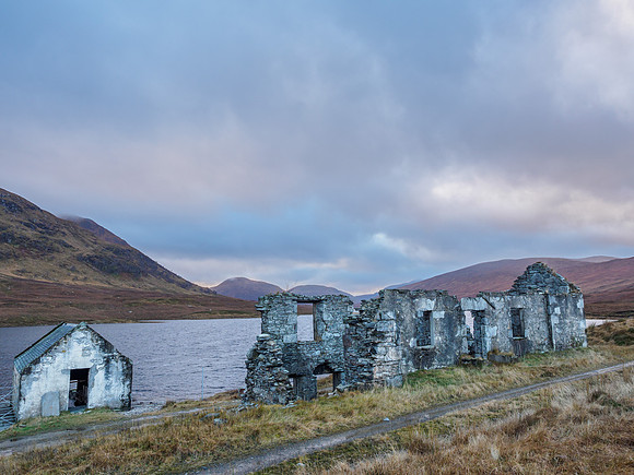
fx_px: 440
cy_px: 238
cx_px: 317
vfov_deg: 56.8
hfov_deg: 71.6
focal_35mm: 24
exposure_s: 1/25
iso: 200
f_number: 7.1
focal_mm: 12
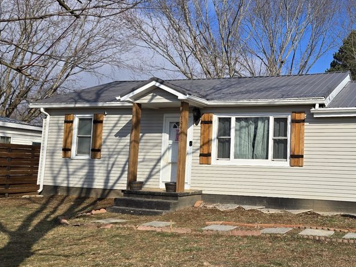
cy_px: 137
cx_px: 286
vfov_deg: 36.8
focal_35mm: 39
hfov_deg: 45.4
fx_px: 401
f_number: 1.8
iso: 25
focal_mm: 5.4
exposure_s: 1/2277
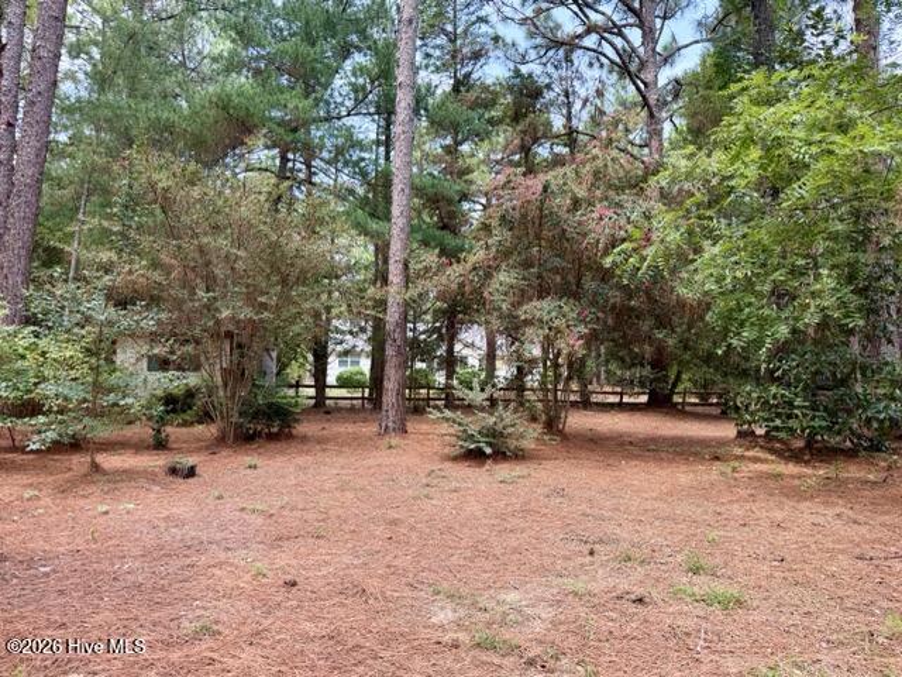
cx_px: 451
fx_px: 625
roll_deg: -0.3
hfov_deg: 71.6
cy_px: 338
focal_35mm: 24
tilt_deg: +1.9
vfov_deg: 56.8
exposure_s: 1/423
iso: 100
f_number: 1.78
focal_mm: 6.76
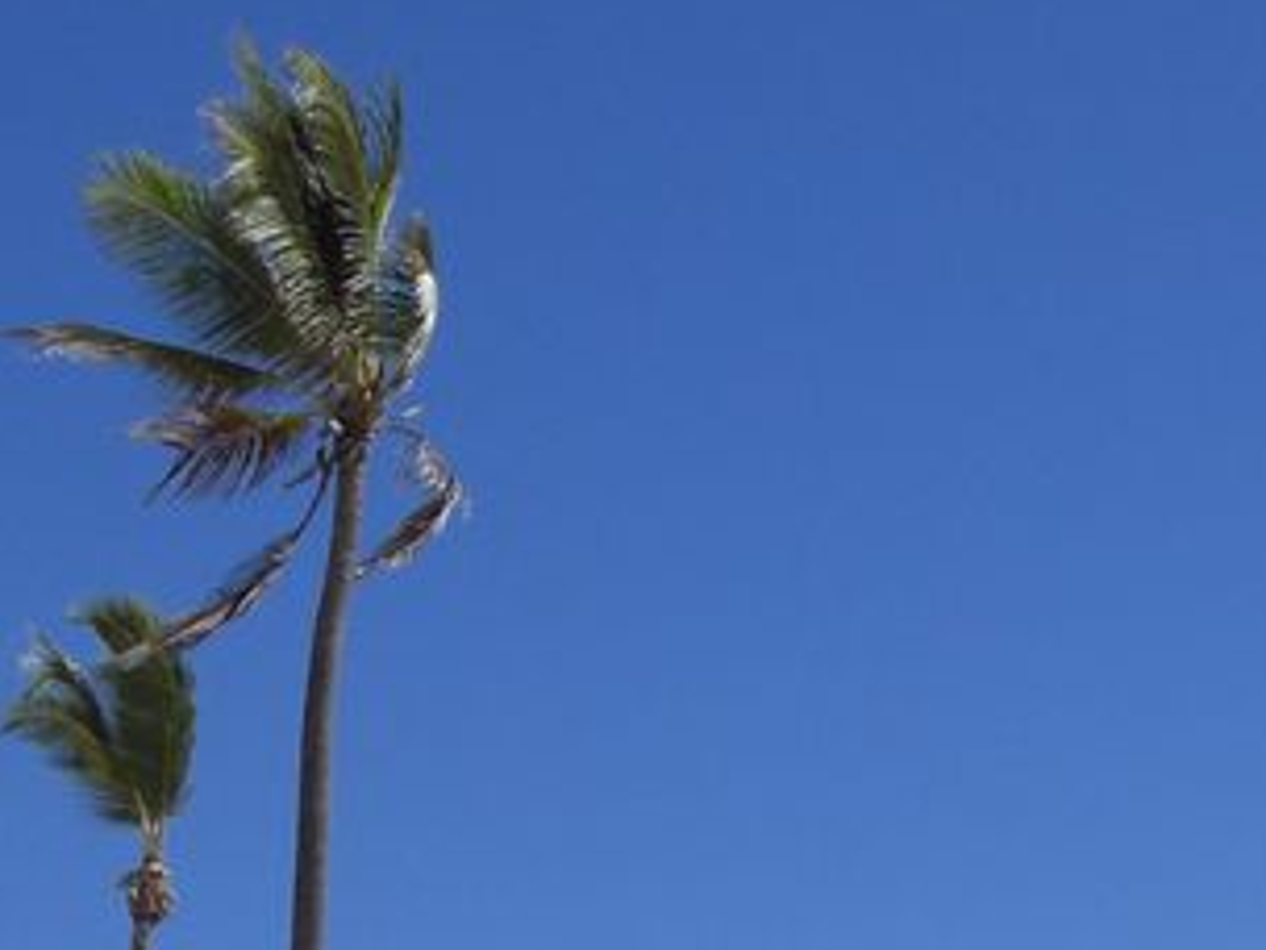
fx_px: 4681
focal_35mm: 128
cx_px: 529
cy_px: 1083
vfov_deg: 11.4
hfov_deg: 15.4
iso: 64
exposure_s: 1/250
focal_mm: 6.2
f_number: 8
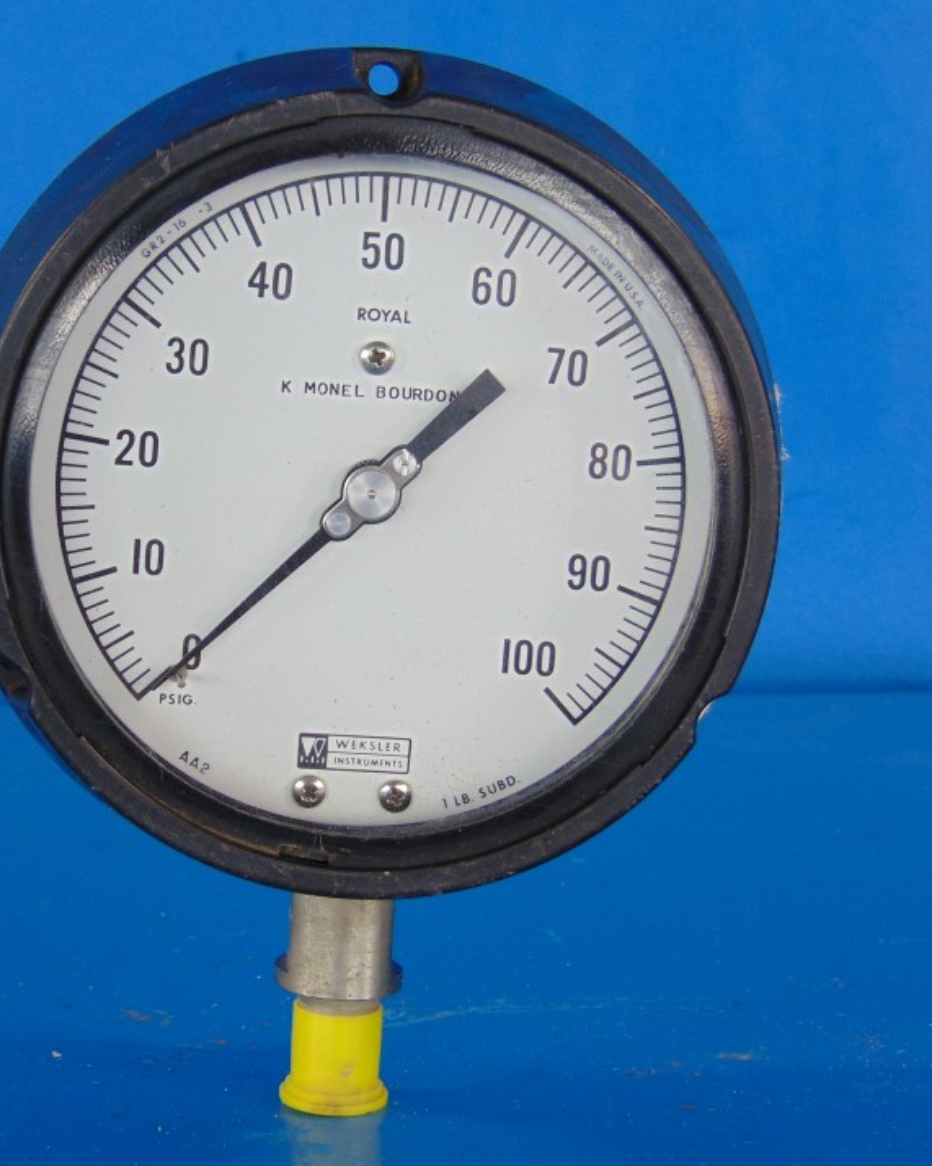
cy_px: 555
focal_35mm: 84
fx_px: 2897
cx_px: 340
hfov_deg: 18.2
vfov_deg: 22.7
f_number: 3.6
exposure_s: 1/30
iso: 80
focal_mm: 10.8
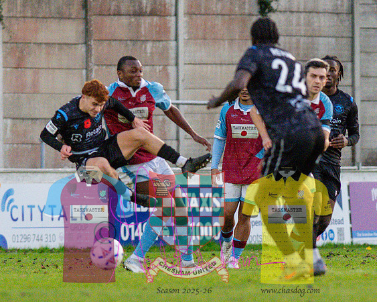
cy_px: 139
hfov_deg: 2.1
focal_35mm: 924
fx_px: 10307
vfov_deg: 1.7
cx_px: 216
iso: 4000
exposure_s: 1/1250
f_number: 4
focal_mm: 300
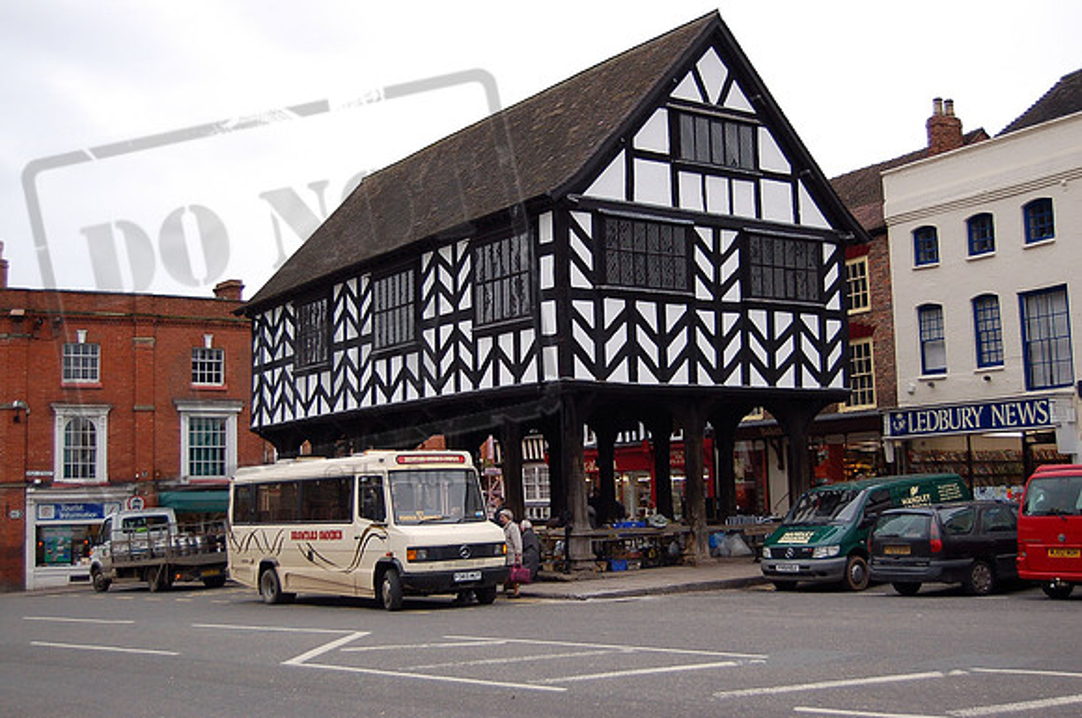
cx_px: 541
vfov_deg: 31.8
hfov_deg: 46.5
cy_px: 359
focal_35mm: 42
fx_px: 1261
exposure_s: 1/640
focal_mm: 28
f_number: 4.2
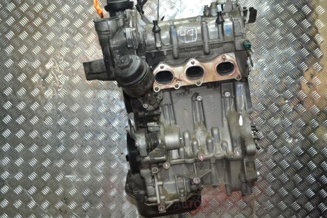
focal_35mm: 45
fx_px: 409
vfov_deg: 29.9
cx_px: 164
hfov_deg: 43.6
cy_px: 109
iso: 2000
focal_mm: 30
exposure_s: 1/60
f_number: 4.5
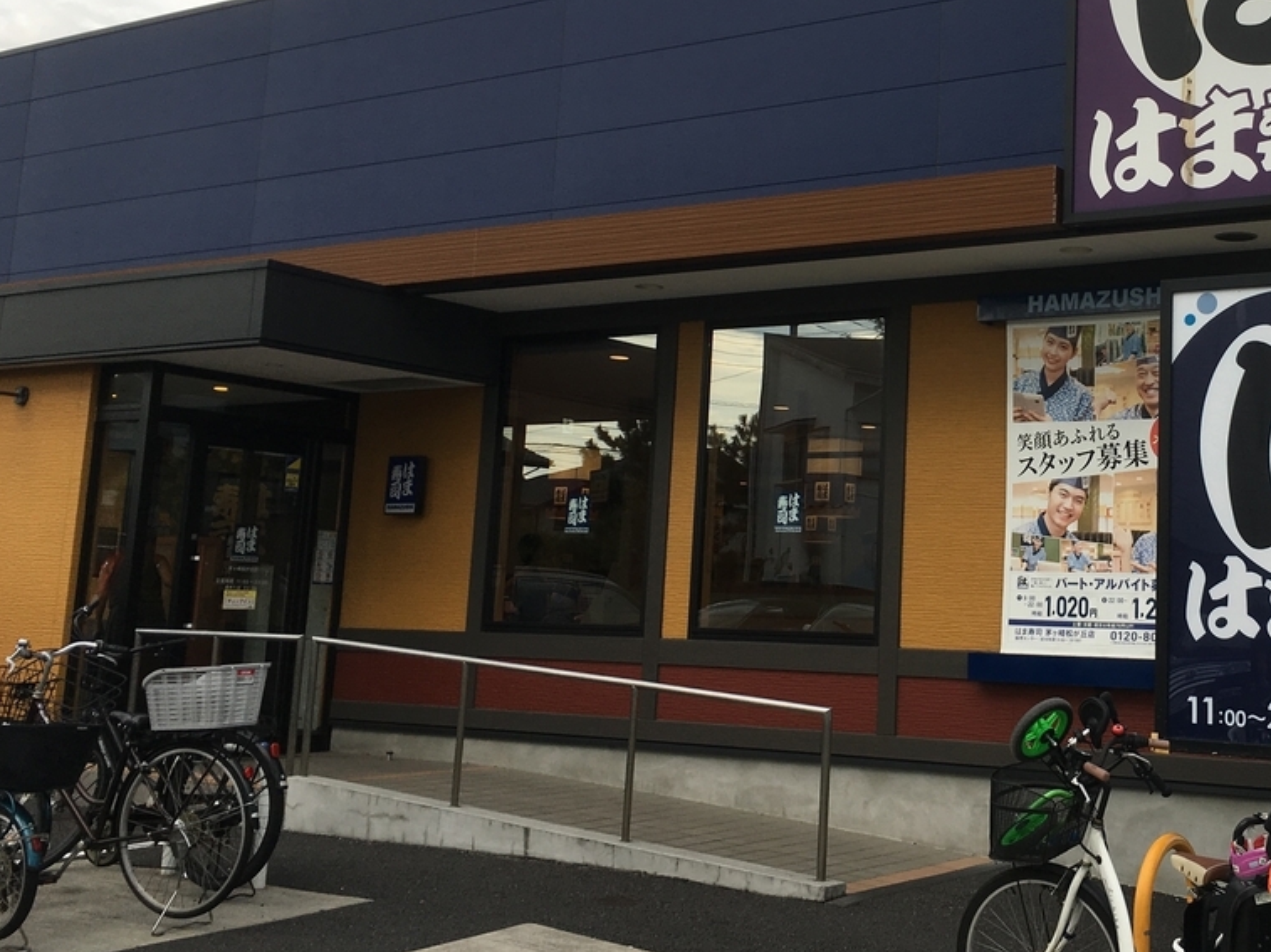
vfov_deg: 31.3
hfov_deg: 39.9
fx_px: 1688
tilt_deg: +9.9
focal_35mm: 46
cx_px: 979
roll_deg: -4.0
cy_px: 337
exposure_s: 1/444
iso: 25
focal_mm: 4.15
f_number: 2.2
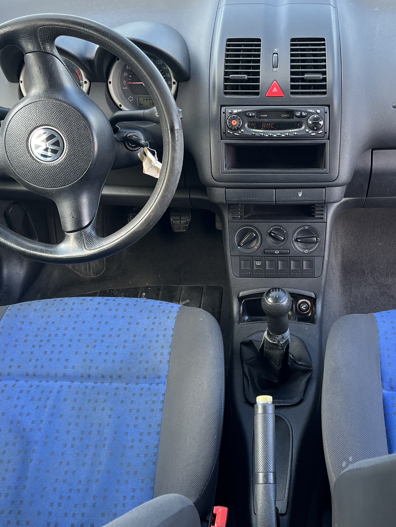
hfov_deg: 34.7
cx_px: 273
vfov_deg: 45.7
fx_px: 625
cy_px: 228
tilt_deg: -38.3
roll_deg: +0.4
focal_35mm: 41
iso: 125
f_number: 1.6
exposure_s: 1/115
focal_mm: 5.1
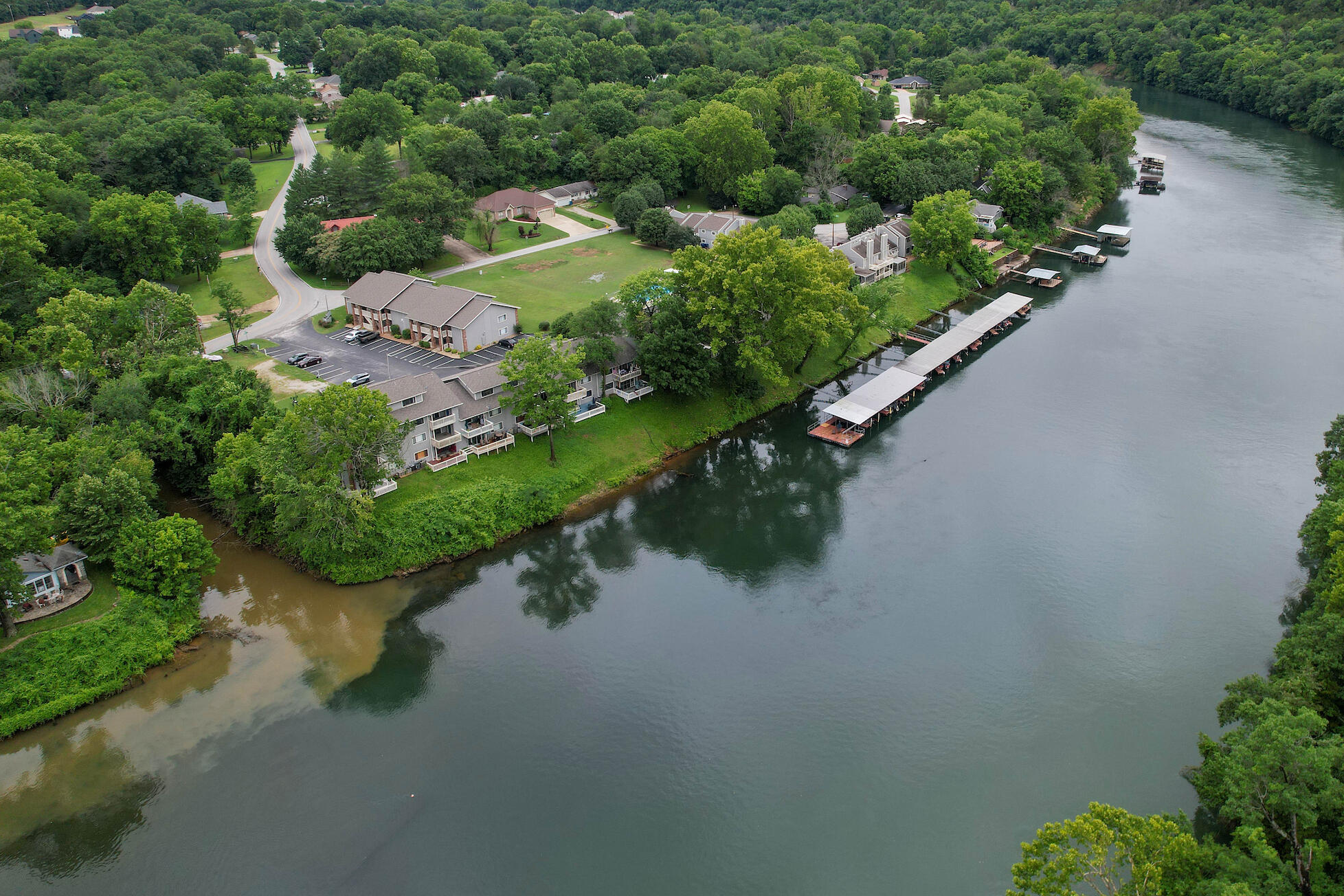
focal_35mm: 27
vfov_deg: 47.8
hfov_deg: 67.2
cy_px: 379
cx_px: 752
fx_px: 1008
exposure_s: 1/1000
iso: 130
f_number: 2.8
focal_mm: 8.38
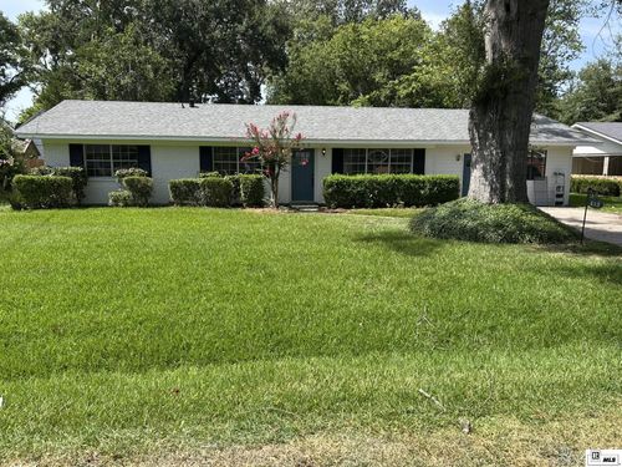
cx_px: 311
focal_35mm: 26
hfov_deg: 67.3
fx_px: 467
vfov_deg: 53.1
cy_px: 234
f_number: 1.5
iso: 50
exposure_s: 1/1869
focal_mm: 5.7
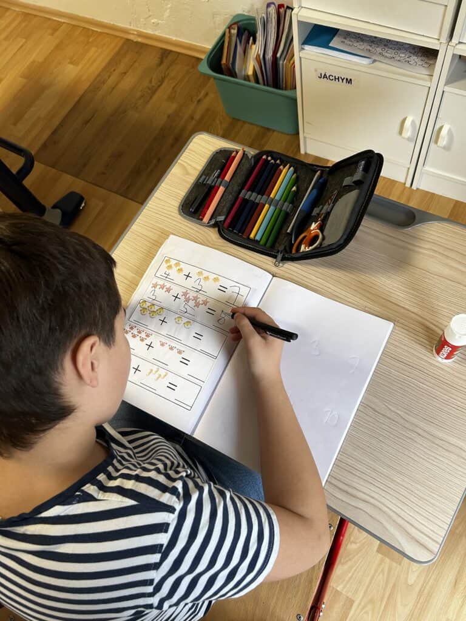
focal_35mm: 26
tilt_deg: -64.7
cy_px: 310
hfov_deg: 53.1
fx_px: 467
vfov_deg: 67.3
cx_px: 233
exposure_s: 1/121
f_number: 1.5
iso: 125
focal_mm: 5.7
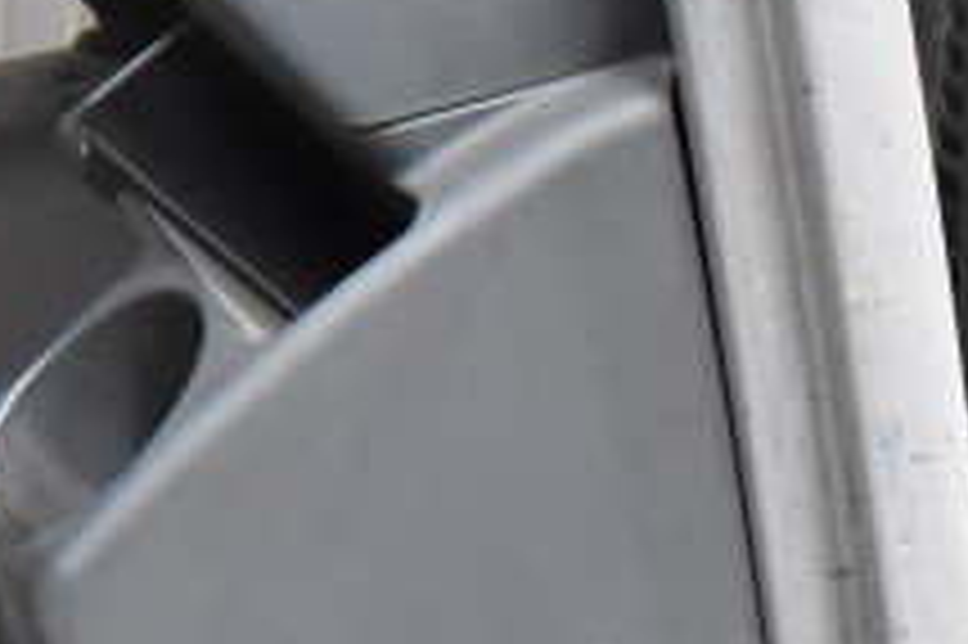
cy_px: -536
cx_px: -963
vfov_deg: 8.7
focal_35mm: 151
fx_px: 4057
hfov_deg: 12.1
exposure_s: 1/15
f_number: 5
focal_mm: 18
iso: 1600
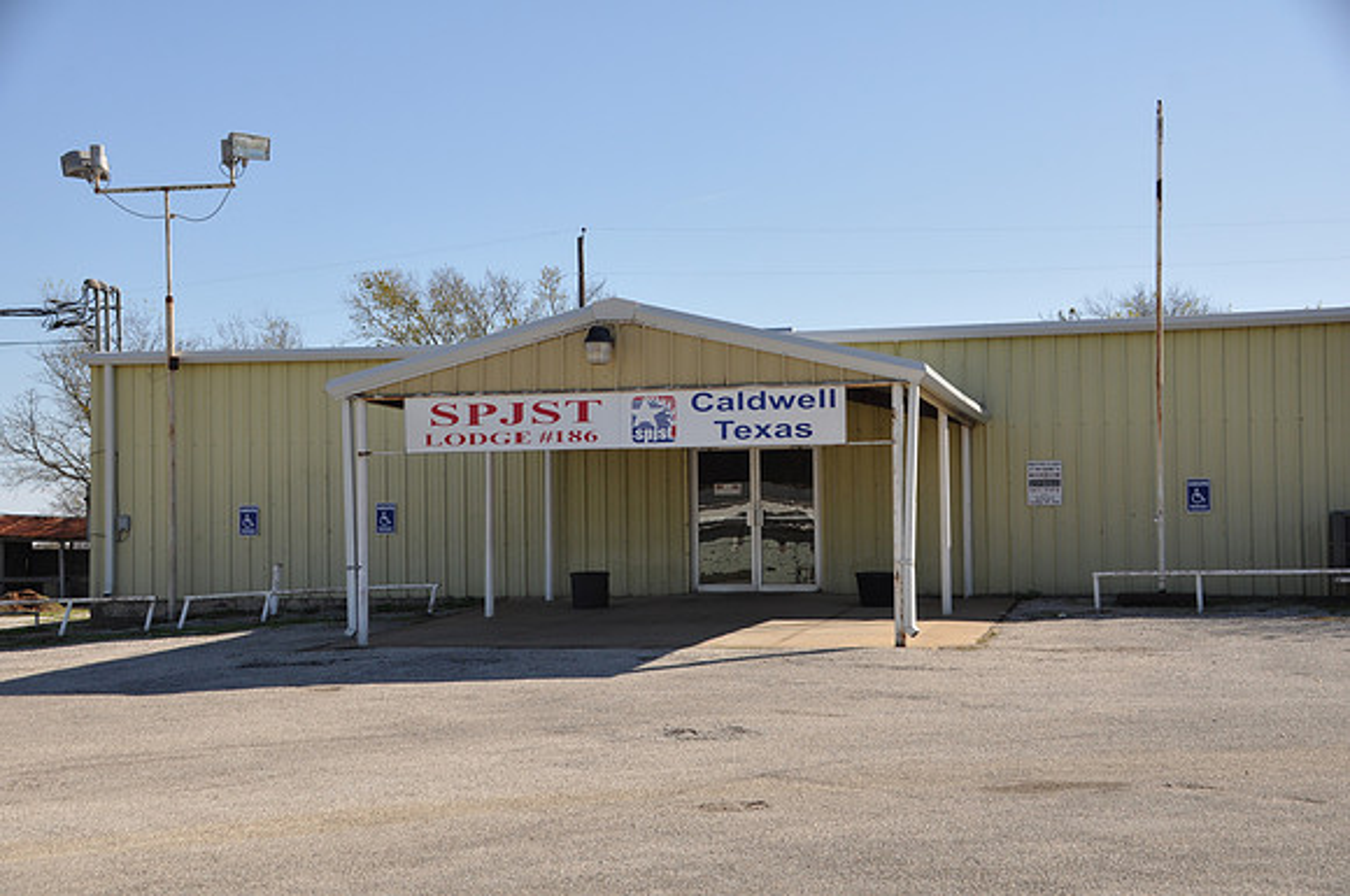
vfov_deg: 23.7
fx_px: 2135
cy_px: 448
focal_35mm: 57
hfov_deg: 35.1
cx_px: 675
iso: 200
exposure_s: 1/320
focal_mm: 38
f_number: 9
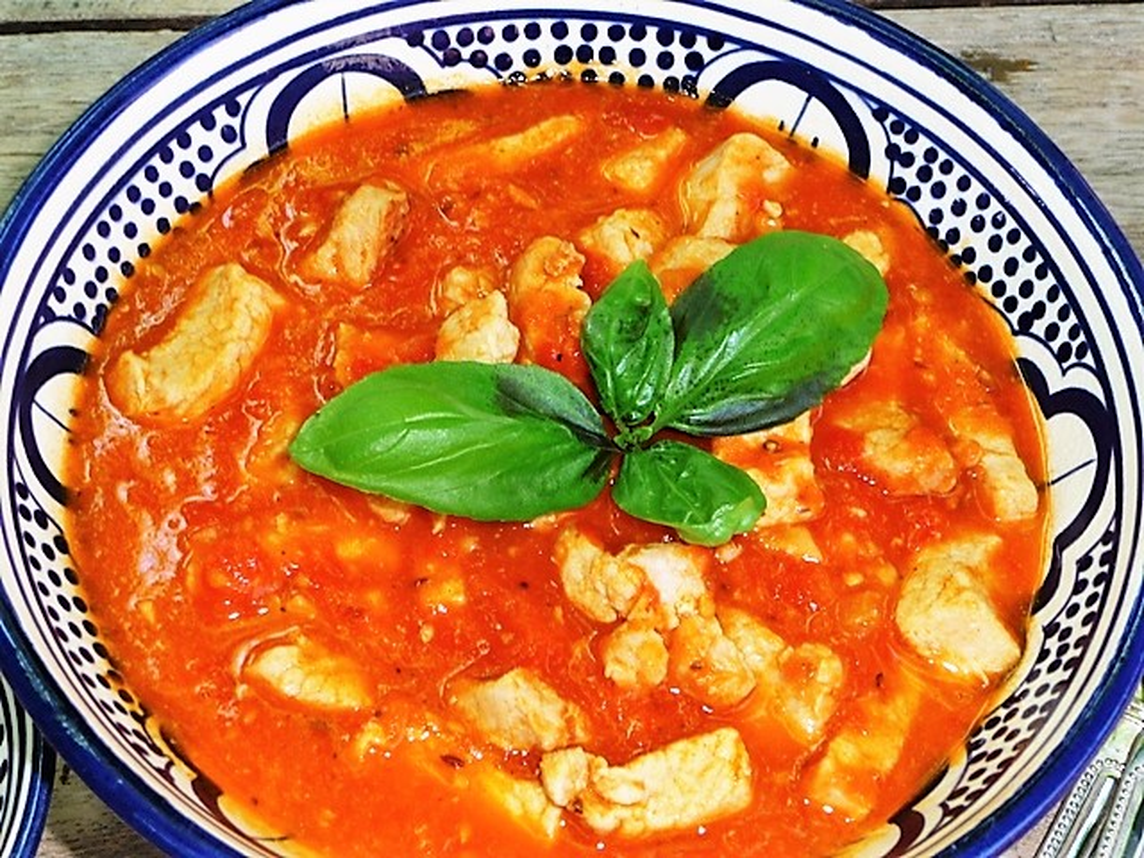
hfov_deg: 31.2
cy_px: 429
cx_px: 572
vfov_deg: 23.7
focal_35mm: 62
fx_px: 2049
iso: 100
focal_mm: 10.5
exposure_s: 1/30
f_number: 4.5
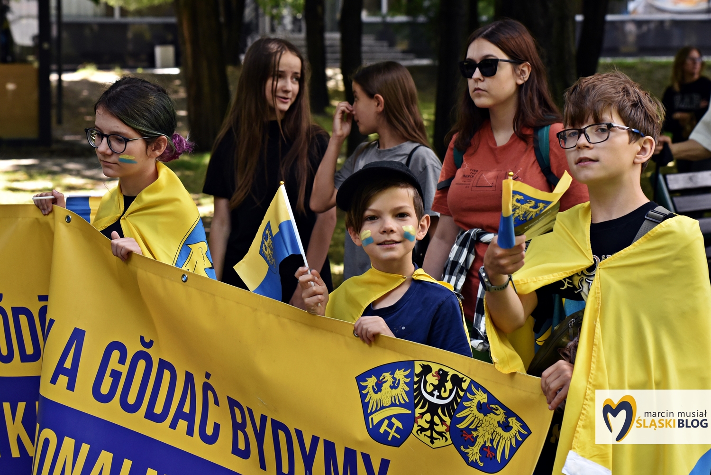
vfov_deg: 13.7
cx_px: 356
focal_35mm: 100
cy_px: 238
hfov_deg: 20.4
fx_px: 1975
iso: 2000
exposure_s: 1/800
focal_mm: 100
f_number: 7.1
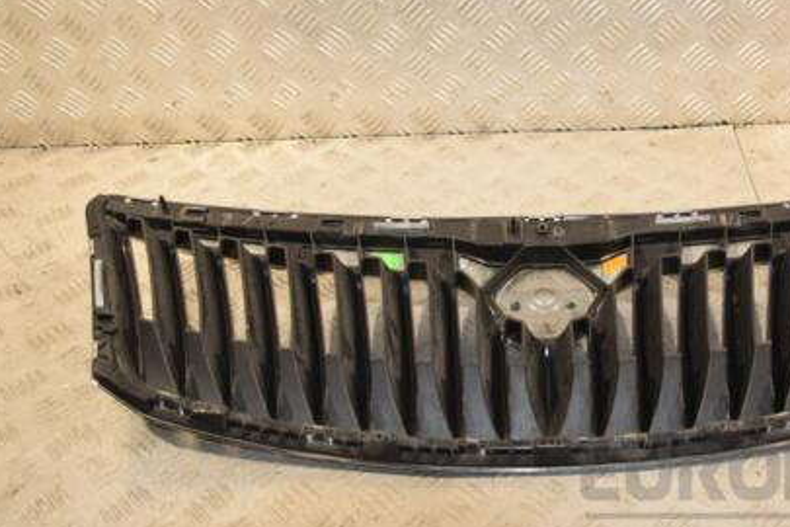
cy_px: 211
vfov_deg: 33.3
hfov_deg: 47.4
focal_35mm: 40
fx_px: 878
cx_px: 544
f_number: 5
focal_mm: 18
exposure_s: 1/200
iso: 800
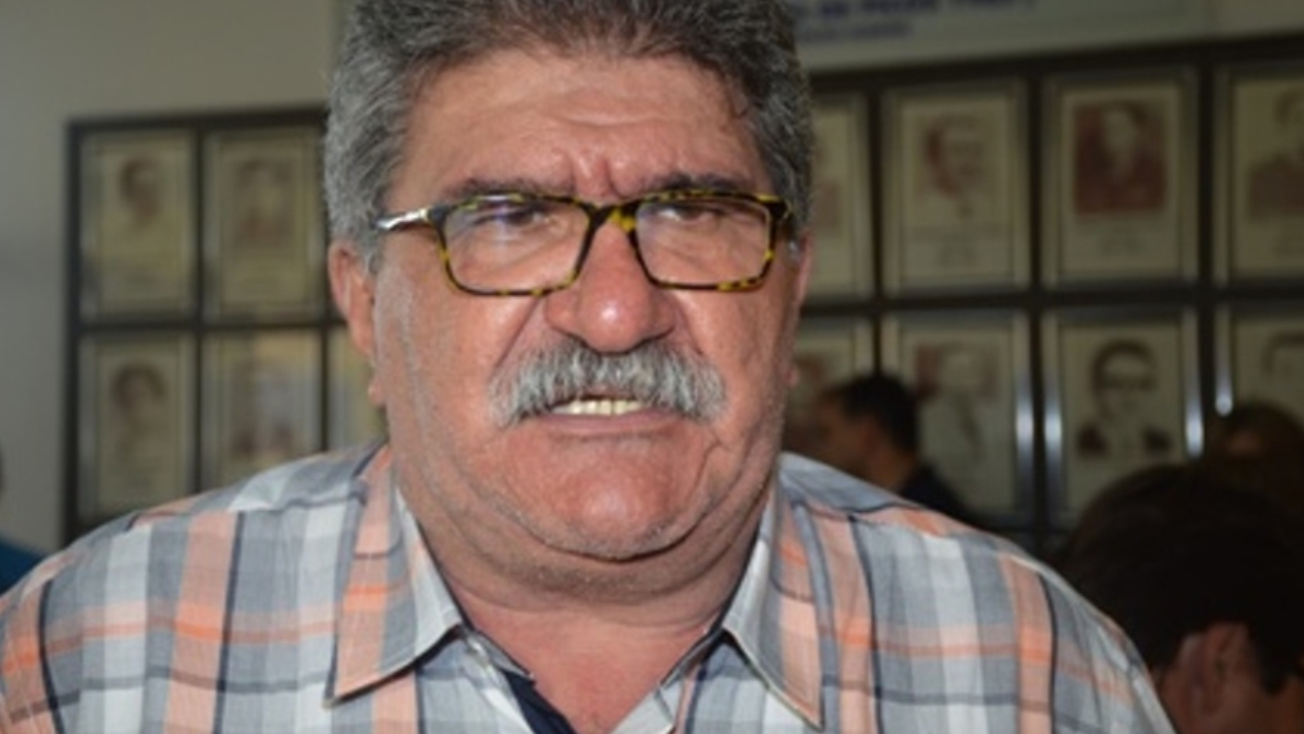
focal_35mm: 67
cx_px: 618
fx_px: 2317
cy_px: 362
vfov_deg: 18.0
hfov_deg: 31.4
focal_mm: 40
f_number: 4.5
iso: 320
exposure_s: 1/60
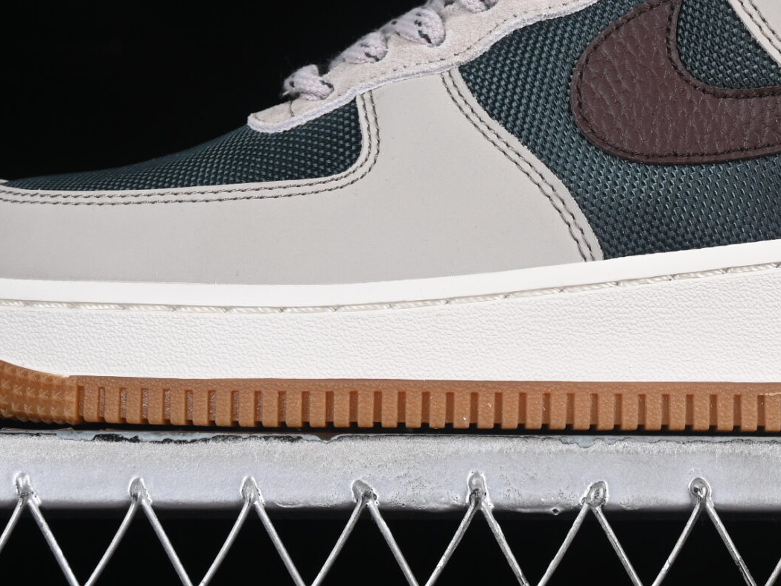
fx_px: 3971
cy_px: 49
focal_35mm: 176
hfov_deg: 11.2
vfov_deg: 8.4
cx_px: 581
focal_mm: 50
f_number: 8
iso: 160
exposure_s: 1/80
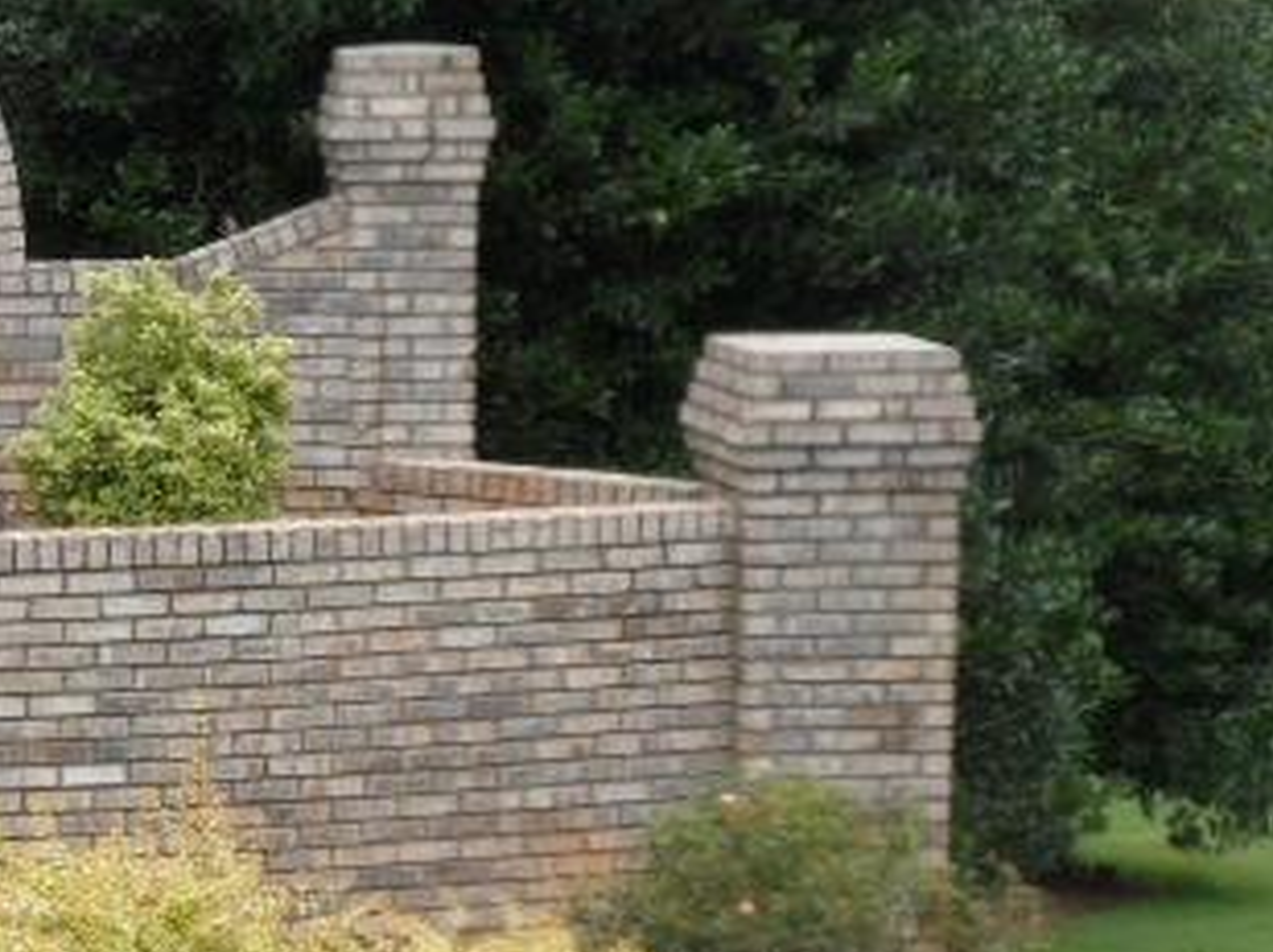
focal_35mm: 146
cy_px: 717
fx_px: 5363
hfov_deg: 13.0
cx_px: -466
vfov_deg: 10.1
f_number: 3.9
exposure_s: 1/250
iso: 80
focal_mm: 8
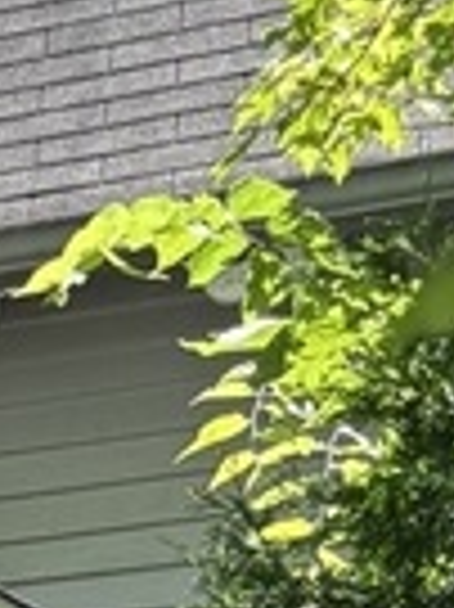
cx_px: -957
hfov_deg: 6.5
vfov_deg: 8.7
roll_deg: -0.2
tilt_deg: +6.5
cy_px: 1450
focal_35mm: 208
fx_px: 3643
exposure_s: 1/359
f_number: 1.6
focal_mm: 5.96
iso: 50
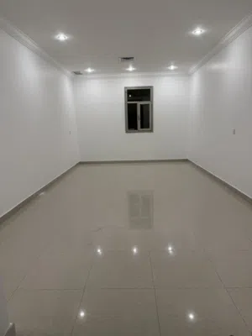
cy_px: 168
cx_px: 126
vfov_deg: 71.6
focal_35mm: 24
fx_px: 233
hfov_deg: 56.8
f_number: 1.78
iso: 100
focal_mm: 6.76
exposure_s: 1/100
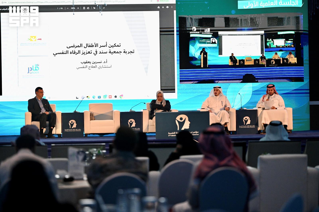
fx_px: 1107
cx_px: 160
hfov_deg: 16.4
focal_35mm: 125
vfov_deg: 11.0
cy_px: 106
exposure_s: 1/1000
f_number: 2.8
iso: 4000
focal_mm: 125
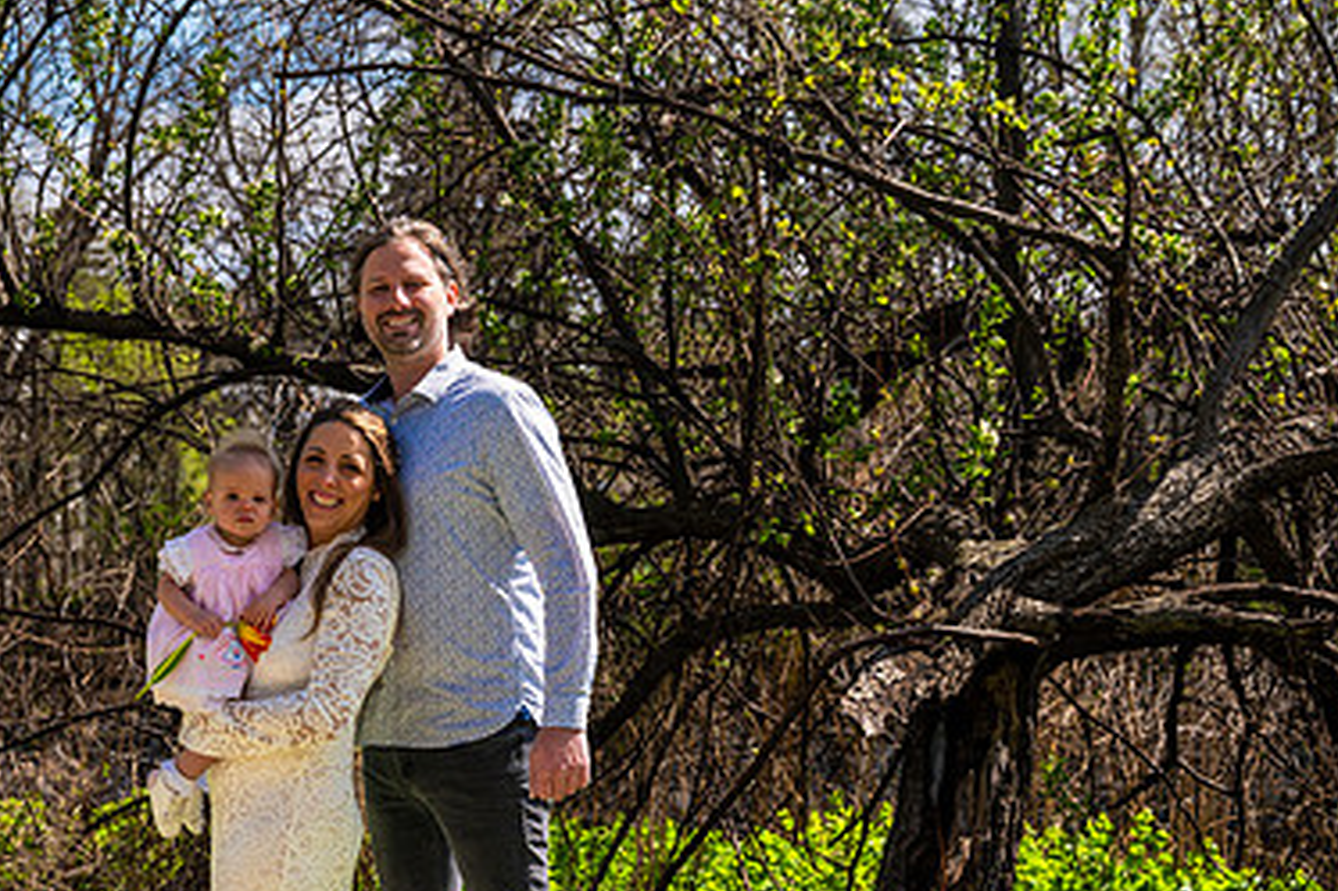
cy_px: 601
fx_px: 2935
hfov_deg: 25.5
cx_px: 422
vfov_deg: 17.2
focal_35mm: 79
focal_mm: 51
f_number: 5
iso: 320
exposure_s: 1/1600
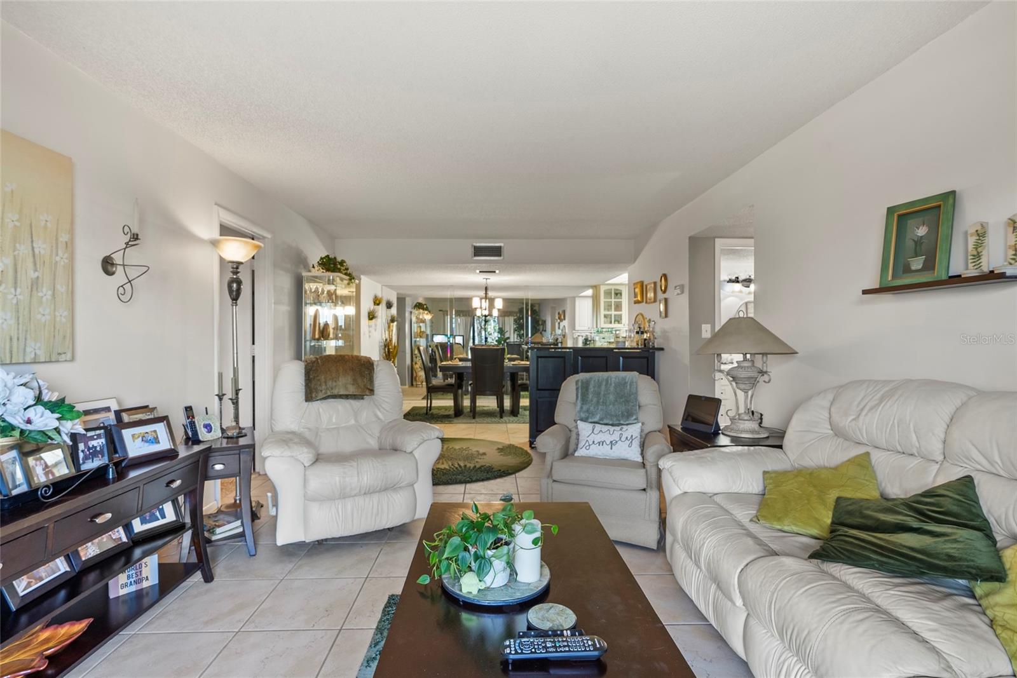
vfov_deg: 70.5
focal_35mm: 17
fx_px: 480
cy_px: 339
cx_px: 508
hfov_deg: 93.3
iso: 400
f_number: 8
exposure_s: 1/1.67
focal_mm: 17
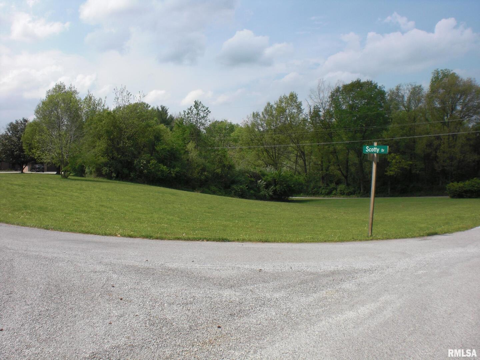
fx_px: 527
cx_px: 240
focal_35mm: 38
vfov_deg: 37.7
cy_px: 180
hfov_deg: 49.0
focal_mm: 6.3
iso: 64
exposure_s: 1/500
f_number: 5.6
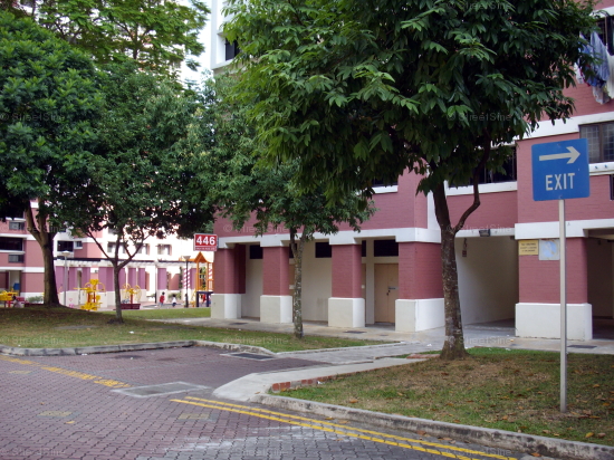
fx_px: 656
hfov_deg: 50.2
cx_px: 307
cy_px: 230
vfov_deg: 38.6
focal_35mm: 37
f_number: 2.8
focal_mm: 6.2
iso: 80
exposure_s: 1/125
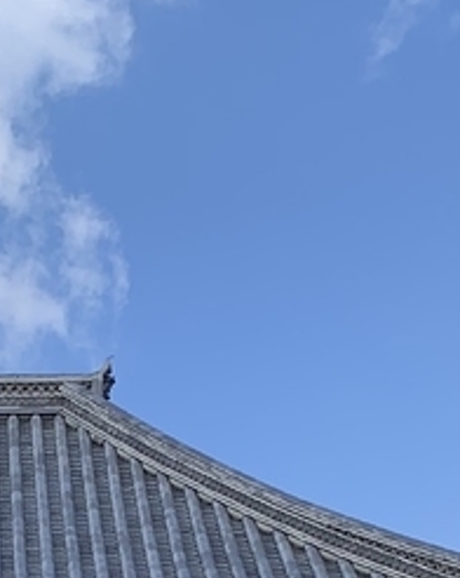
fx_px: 2115
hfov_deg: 12.2
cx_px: -80
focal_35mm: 124
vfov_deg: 13.8
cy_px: 1043
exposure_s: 1/1314
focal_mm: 4.25
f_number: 1.8
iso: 25
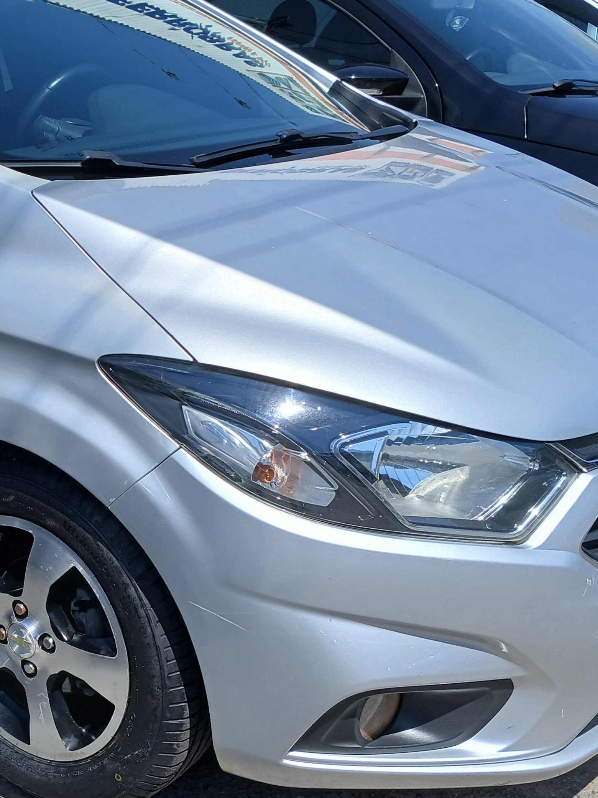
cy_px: 425
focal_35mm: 51
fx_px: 1175
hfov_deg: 27.2
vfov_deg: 37.5
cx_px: 20
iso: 20
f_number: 1.8
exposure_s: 1/657
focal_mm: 3.98
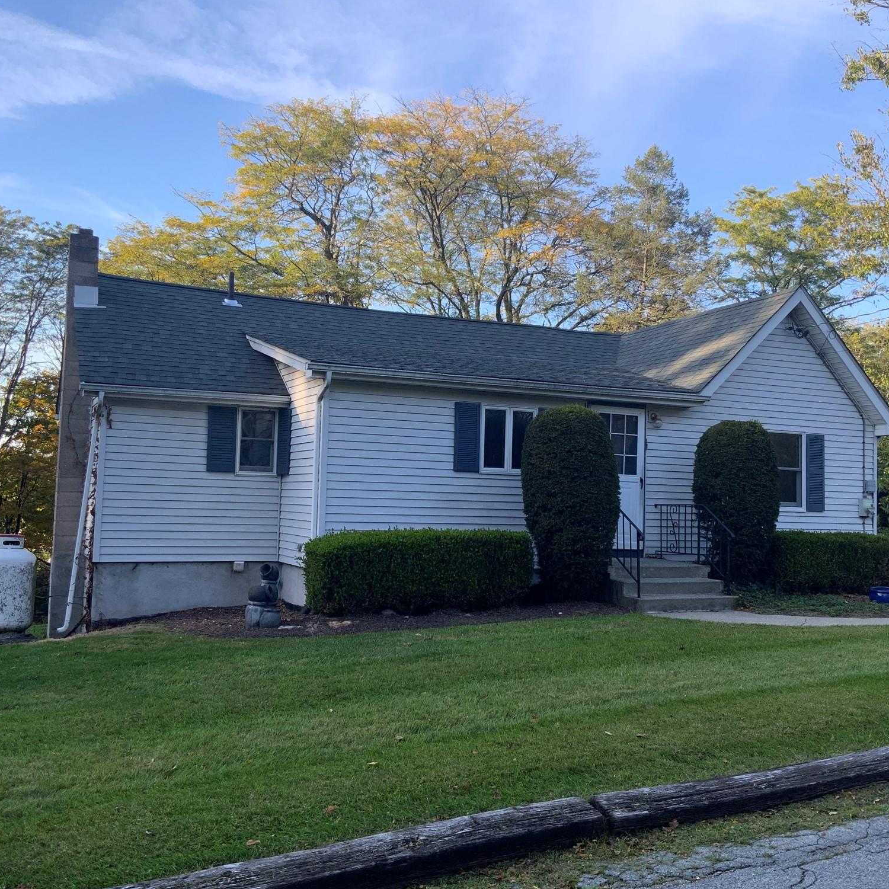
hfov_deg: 47.2
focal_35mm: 35
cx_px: 468
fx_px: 1017
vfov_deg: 47.2
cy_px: 443
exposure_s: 1/400
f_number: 1.8
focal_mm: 3
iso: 16
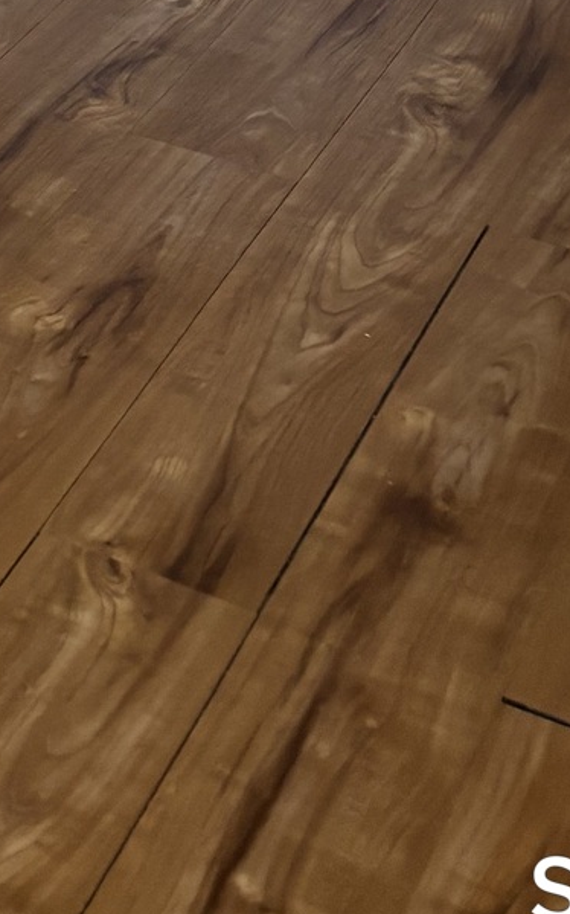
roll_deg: -1.0
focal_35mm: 106
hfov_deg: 11.9
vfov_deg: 16.1
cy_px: -801
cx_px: -255
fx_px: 2637
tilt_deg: -8.5
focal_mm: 5.96
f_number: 1.6
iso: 250
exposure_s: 1/60
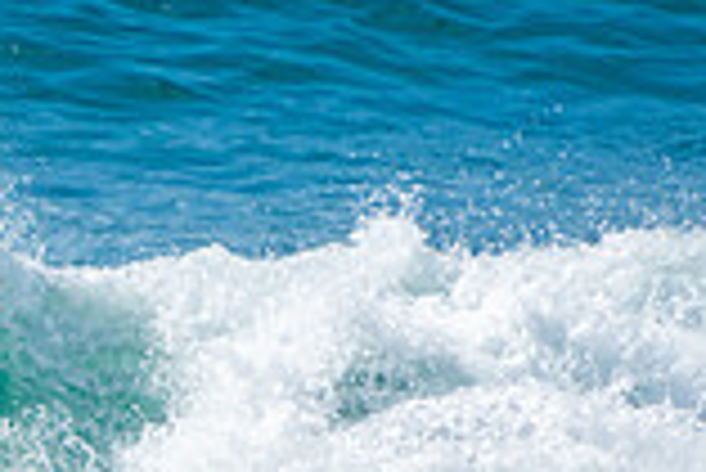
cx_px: -144
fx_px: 43399
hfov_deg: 0.9
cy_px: 519
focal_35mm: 2211
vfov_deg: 0.6
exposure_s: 1/1250
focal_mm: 400
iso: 250
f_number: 5.6
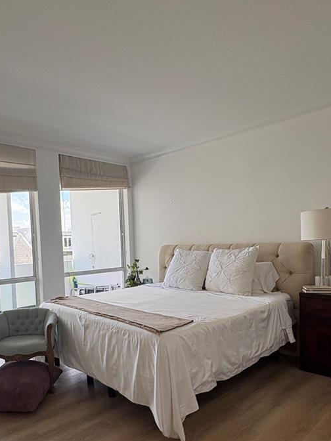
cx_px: 123
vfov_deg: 68.8
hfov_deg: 54.2
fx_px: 319
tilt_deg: -2.5
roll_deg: +2.2
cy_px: 262
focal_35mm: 25
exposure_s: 1/137
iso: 64
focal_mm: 2.22
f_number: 2.2
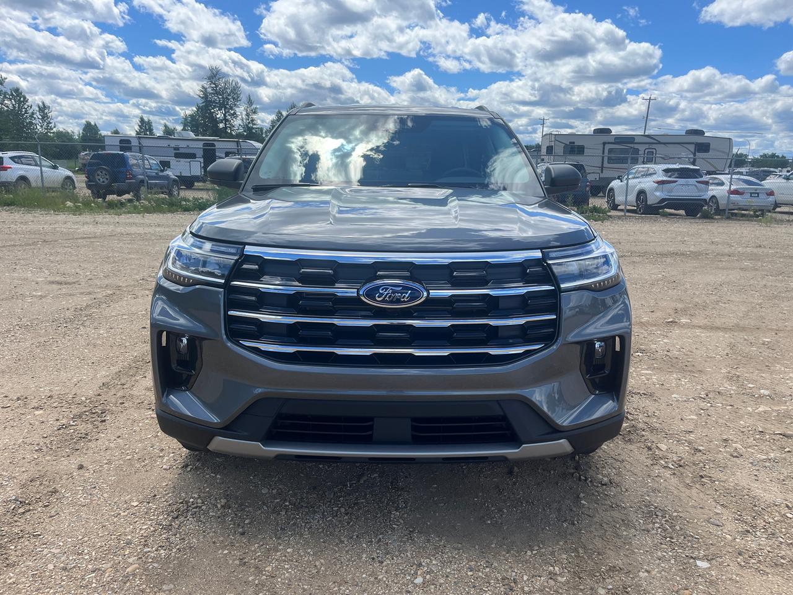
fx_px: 596
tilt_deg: -12.2
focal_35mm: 26
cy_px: 298
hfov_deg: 67.3
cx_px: 396
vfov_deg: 53.1
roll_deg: -1.3
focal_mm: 5.1
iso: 50
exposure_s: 1/2688
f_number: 1.6
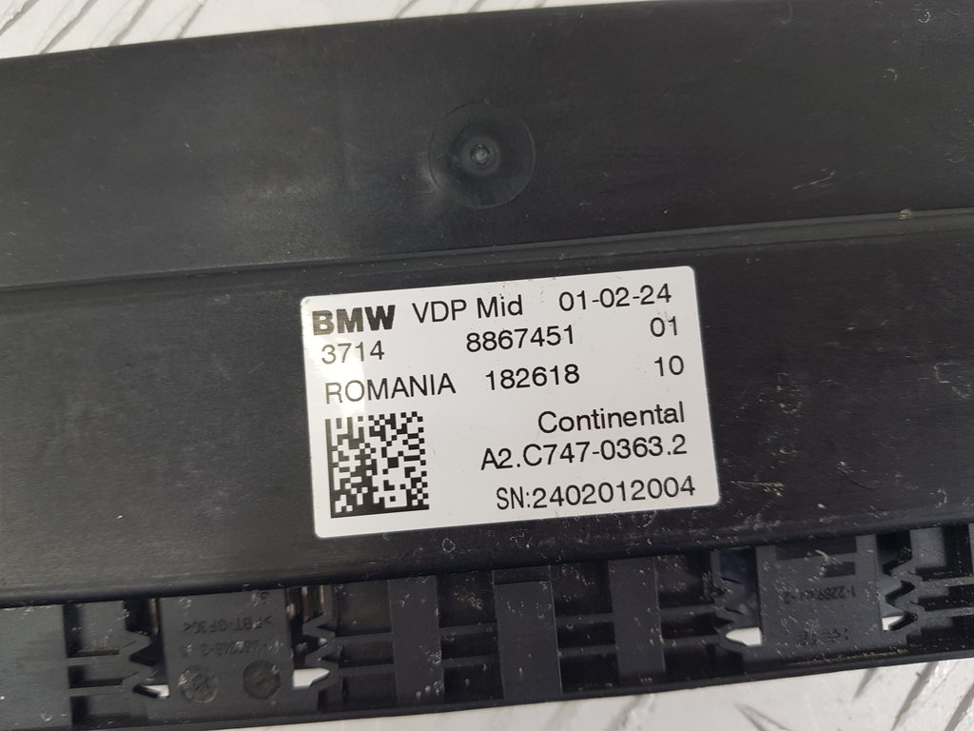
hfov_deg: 67.3
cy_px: 366
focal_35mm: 26
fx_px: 732
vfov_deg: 53.1
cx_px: 487
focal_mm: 4.2
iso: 50
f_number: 1.7
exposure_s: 1/50
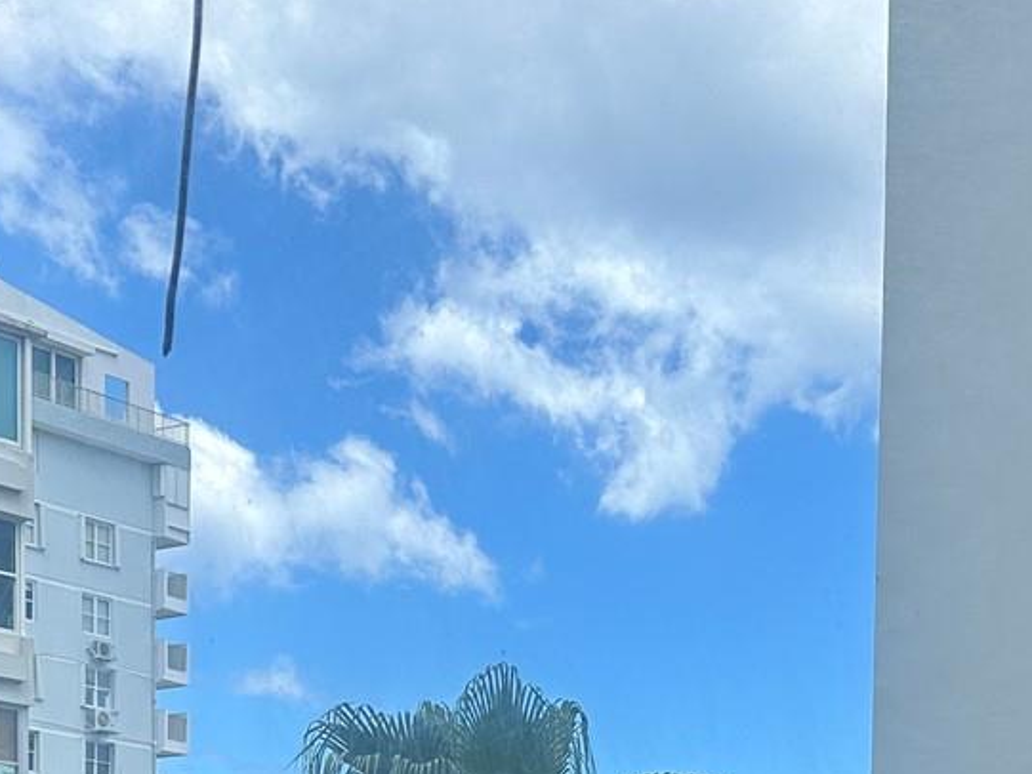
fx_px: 2117
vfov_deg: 19.0
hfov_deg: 27.4
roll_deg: -0.5
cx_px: 553
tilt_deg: -0.6
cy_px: 1045
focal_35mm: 71
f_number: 1.78
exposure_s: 1/1495
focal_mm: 6.86
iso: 80
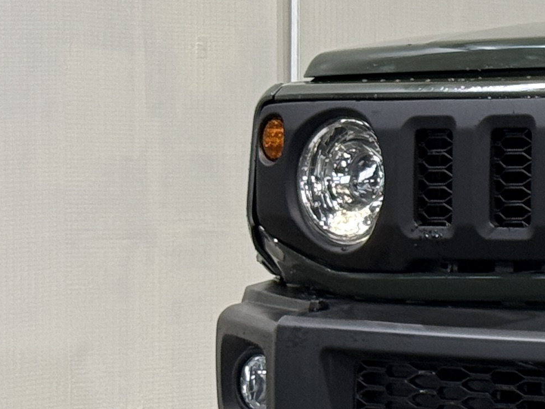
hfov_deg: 9.5
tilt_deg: +0.5
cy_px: 168
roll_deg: -0.4
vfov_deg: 7.5
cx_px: 1042
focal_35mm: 197
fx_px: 3102
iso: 125
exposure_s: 1/60
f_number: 1.78
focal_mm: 6.76
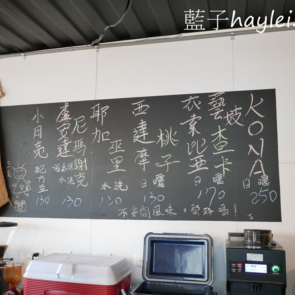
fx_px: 347
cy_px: 145
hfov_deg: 46.0
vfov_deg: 46.0
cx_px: 144
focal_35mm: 36
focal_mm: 15
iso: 400
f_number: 1.7
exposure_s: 1/60
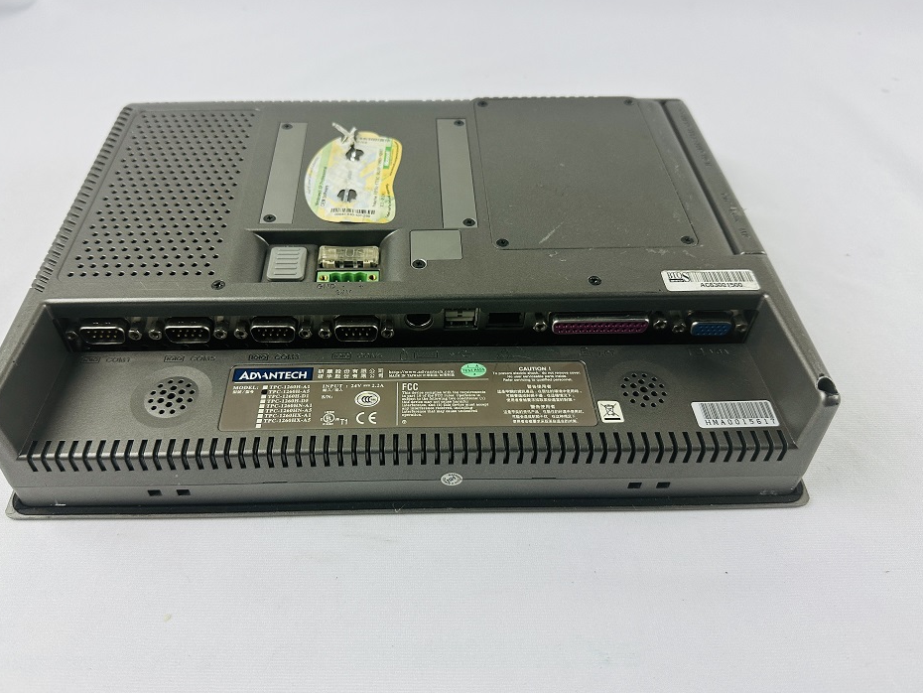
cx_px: 426
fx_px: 693
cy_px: 338
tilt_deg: -46.3
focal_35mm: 26
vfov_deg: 53.1
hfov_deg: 67.2
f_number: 1.78
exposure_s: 1/120
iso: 125
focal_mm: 6.86
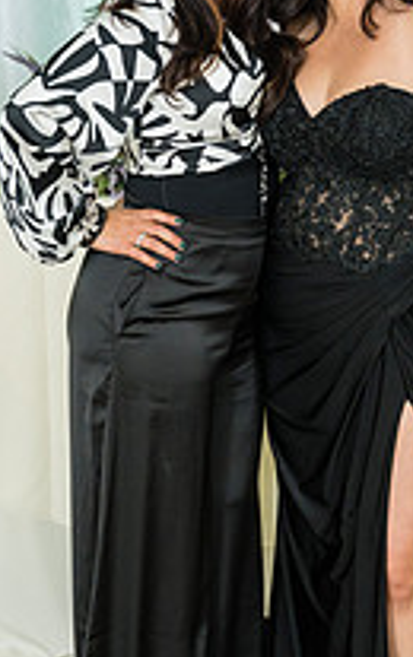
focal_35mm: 113
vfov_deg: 18.4
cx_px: 245
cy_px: 257
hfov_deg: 11.6
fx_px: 2028
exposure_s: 1/250
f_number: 2.8
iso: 1600
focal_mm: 51.1
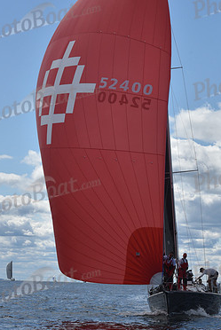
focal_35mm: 109
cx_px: 147
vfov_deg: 18.7
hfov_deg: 12.6
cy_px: 137
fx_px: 1001
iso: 250
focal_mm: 70
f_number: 11
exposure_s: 1/800
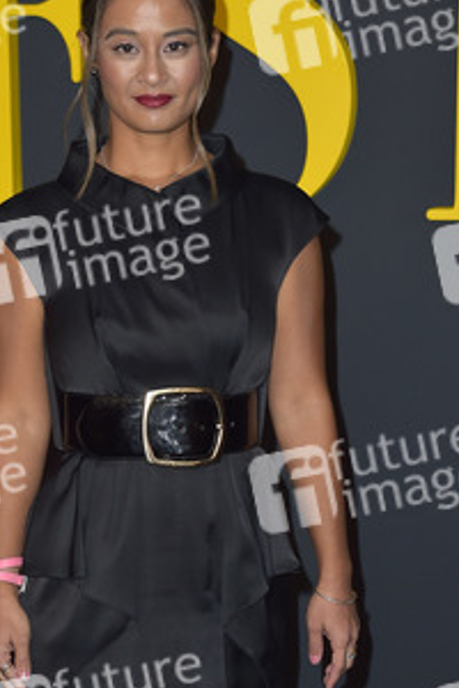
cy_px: 365
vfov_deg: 21.2
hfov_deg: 14.2
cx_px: 160
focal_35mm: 96
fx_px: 1836
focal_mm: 72
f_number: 6.3
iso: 320
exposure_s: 1/250
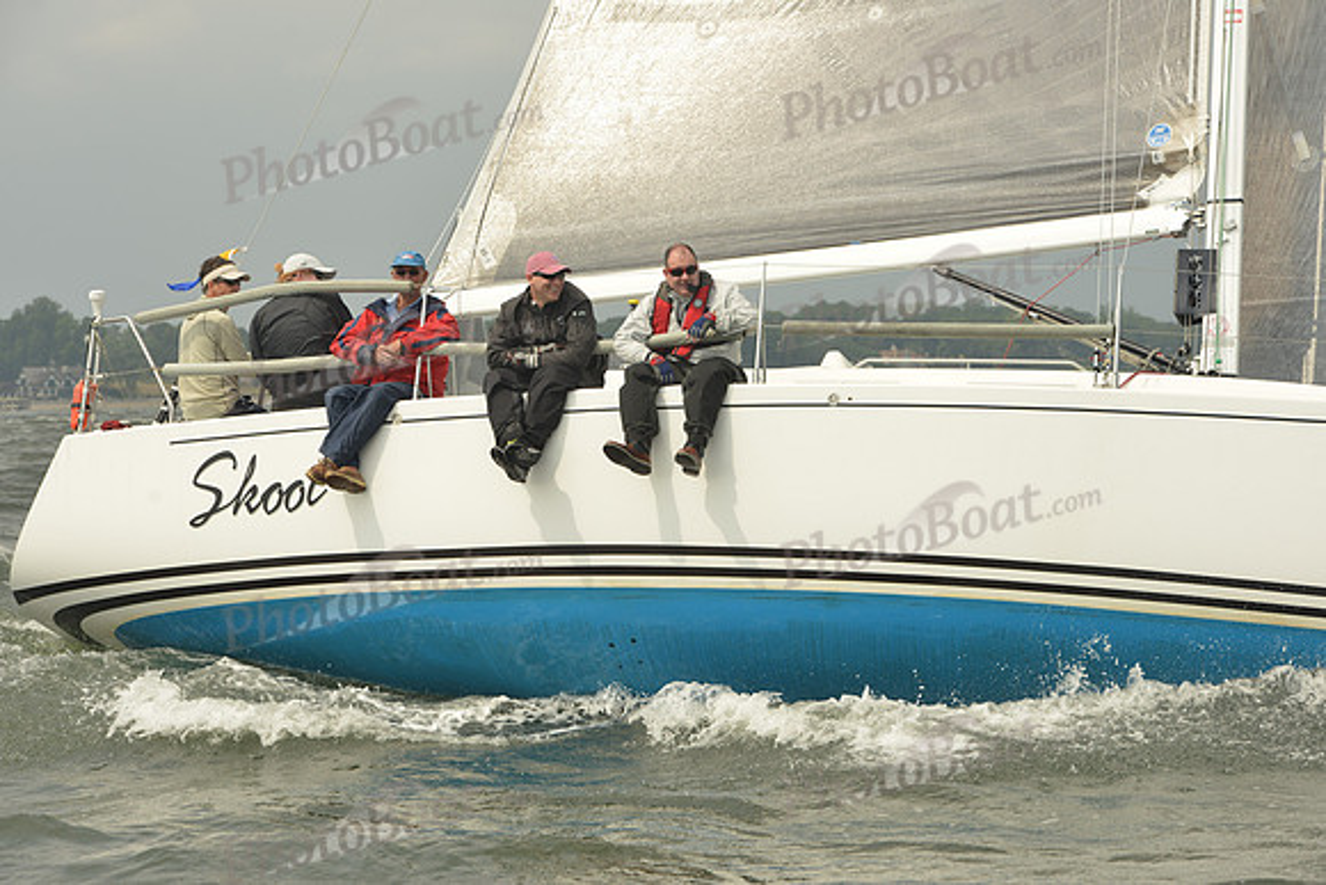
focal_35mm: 100
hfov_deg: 20.4
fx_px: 3684
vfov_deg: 13.7
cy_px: 442
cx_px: 663
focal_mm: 100
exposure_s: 1/1250
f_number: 9
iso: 320
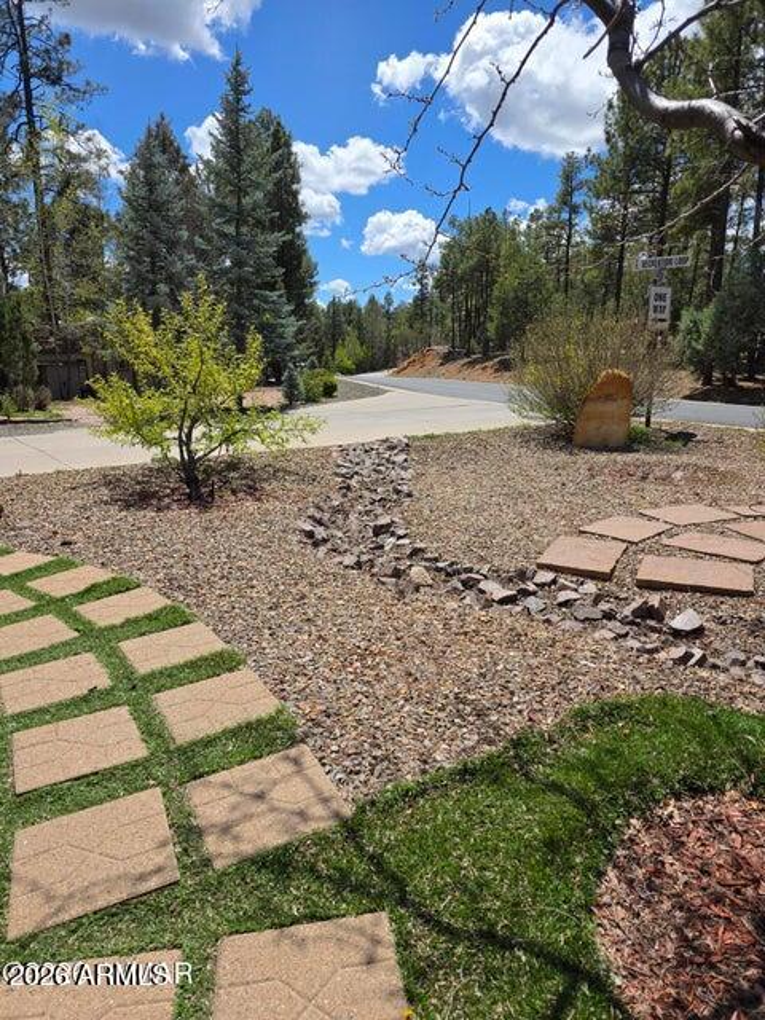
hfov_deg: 58.9
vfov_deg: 73.9
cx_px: 382
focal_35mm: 23
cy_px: 510
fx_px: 678
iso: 80
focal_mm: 6.3
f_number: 1.7
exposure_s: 1/7061
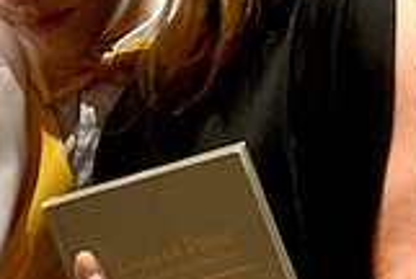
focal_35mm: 683
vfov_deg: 2.0
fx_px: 7907
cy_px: -30
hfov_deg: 3.0
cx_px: 127
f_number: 2.8
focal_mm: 190
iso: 2500
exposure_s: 1/60
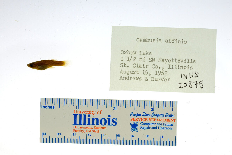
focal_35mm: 60
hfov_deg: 33.4
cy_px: 78
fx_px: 387
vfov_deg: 22.6
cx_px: 116
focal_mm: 60
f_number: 10
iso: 100
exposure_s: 1/200
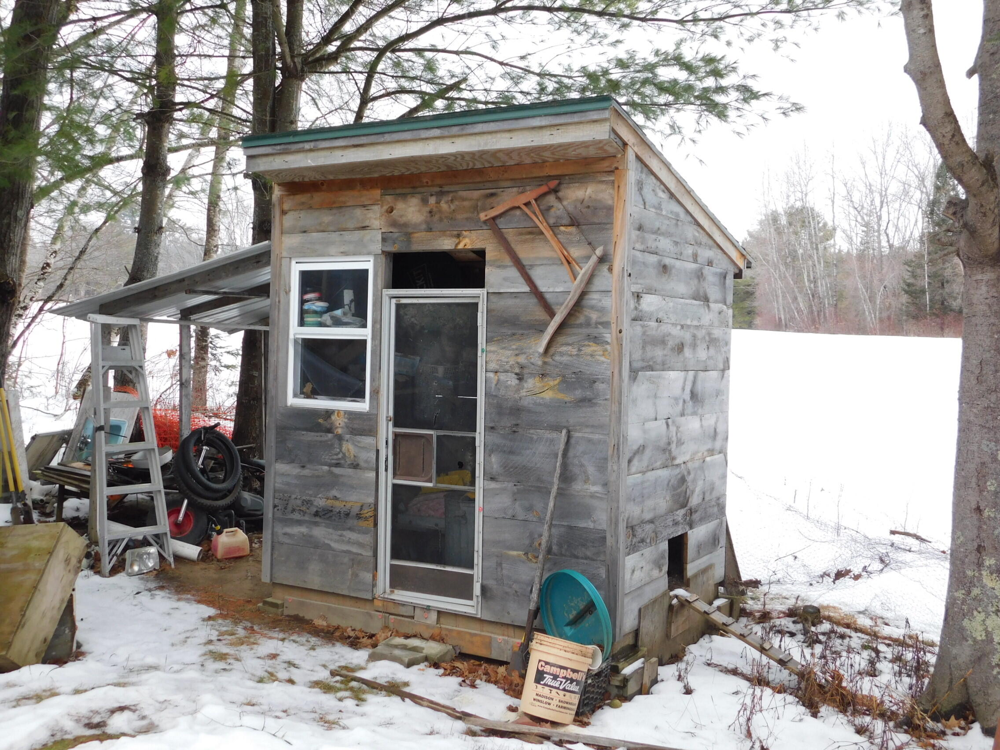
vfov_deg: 39.7
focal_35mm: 36
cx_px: 500
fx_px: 1040
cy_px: 375
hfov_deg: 51.4
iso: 125
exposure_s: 1/50
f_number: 3.5
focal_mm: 6.3
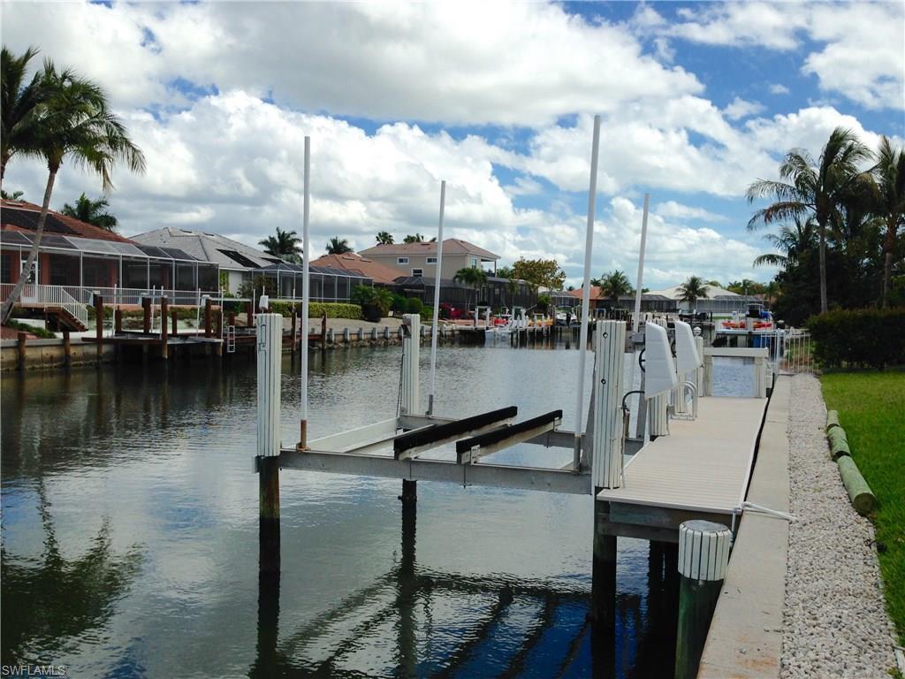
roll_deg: +0.7
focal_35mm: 33
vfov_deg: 42.9
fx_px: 863
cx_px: 452
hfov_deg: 55.4
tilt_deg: -4.1
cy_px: 340
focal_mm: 4.12
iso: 50
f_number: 2.4
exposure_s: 1/2710
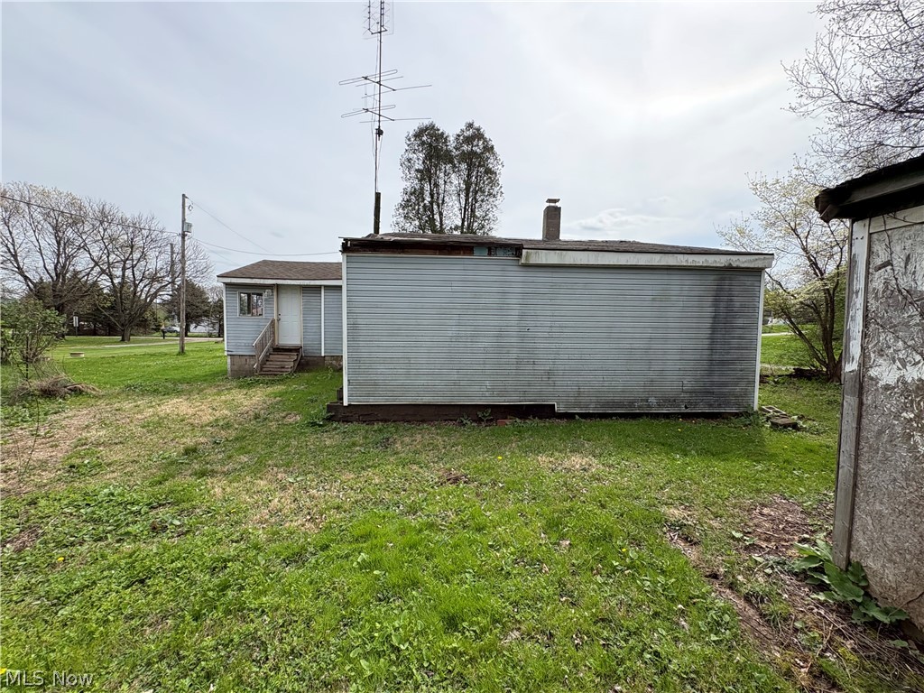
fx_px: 374
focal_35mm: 14
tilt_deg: -3.3
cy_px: 346
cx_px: 462
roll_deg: -1.2
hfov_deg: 102.1
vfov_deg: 85.7
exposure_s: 1/1217
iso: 64
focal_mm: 2.22
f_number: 2.2
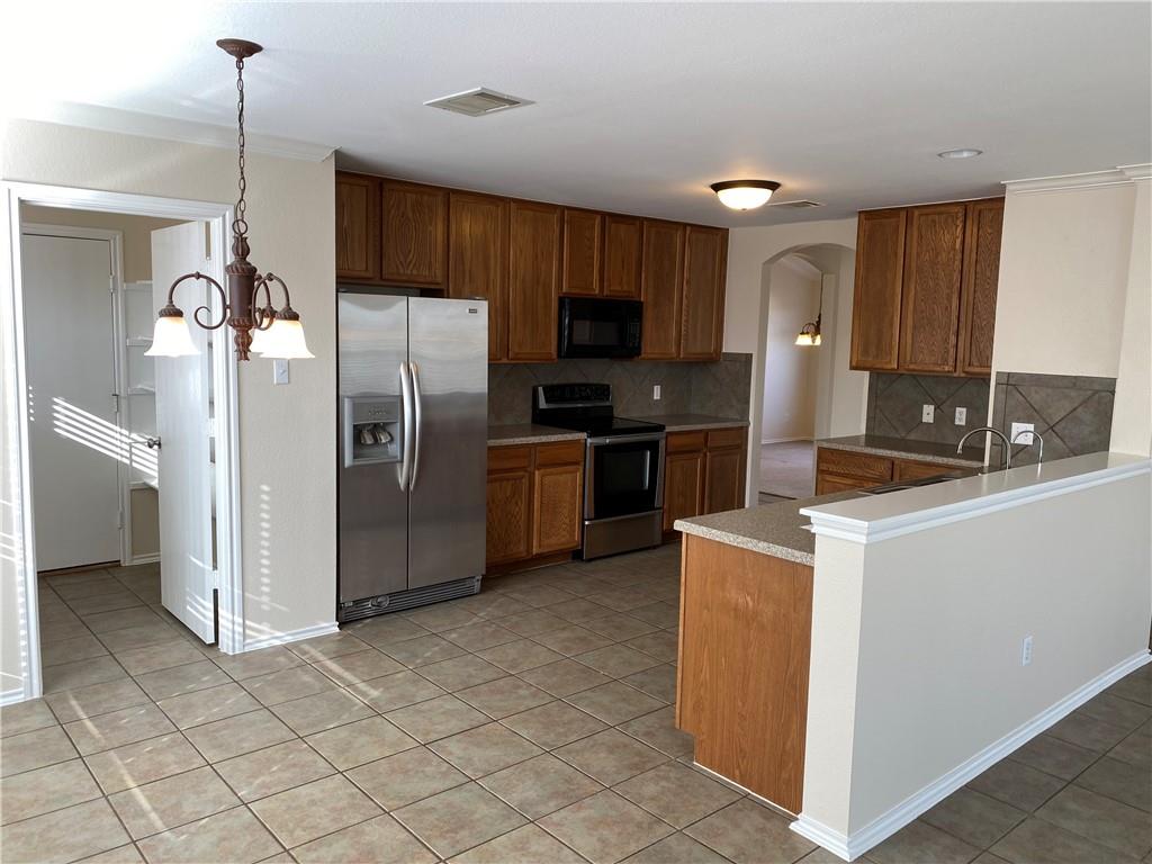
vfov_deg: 53.1
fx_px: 865
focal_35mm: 26
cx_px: 576
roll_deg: -2.7
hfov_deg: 67.3
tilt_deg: -3.8
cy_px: 432
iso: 32
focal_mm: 4.25
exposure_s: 1/125
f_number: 1.8
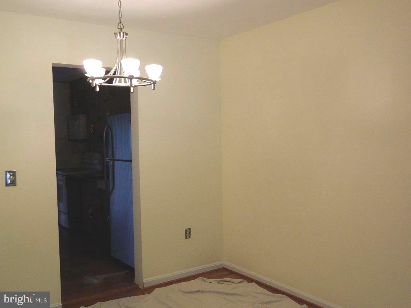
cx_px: 206
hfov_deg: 52.6
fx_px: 416
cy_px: 154
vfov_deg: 40.7
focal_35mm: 35
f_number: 3.3
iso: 400
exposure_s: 1/100
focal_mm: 6.2
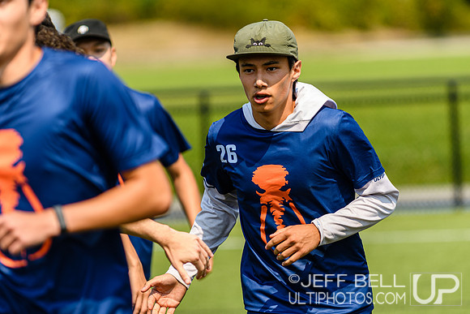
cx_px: 279
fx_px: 4650
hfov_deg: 5.8
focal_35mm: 356
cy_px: 128
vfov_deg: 3.9
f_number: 3.2
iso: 100
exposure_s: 1/1000
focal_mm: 200
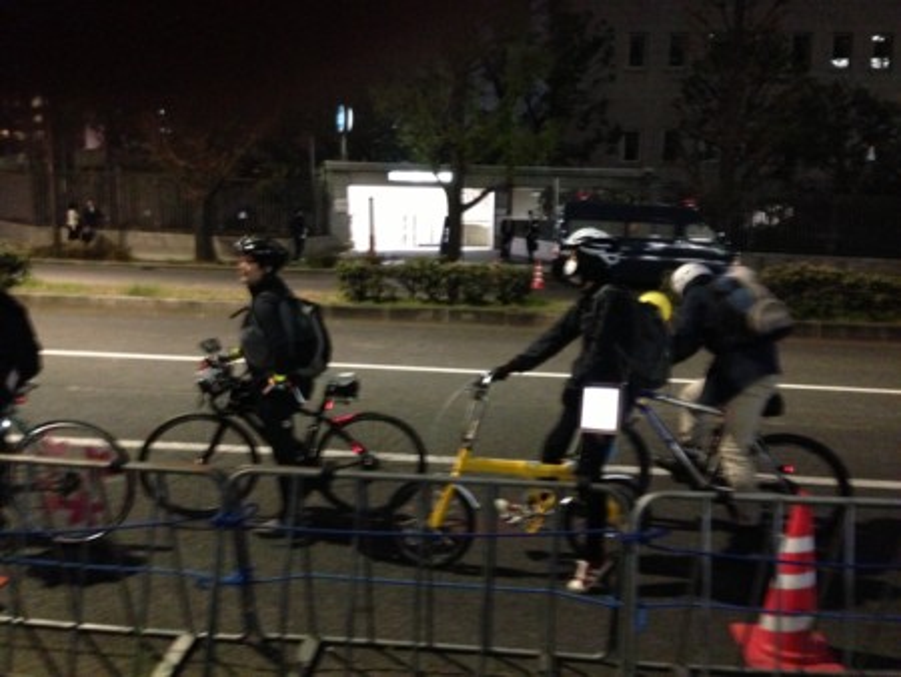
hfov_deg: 55.3
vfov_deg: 43.0
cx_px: 450
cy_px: 338
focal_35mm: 33
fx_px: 859
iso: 800
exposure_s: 1/15
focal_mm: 4.13
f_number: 2.4
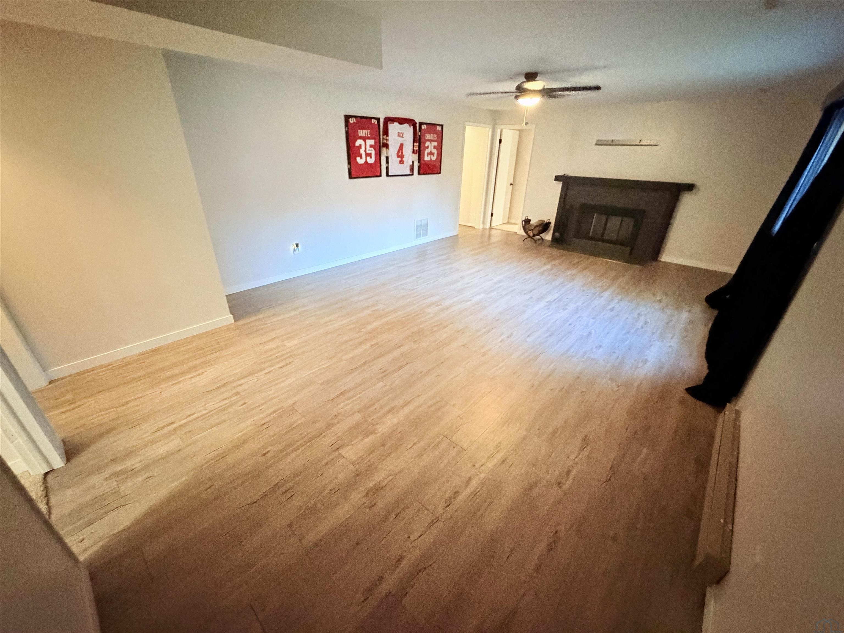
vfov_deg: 85.7
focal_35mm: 14
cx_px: 422
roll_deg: -0.7
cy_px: 316
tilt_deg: -26.2
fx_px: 341
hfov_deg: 102.1
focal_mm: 2.22
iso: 1250
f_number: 2.2
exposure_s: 1/30
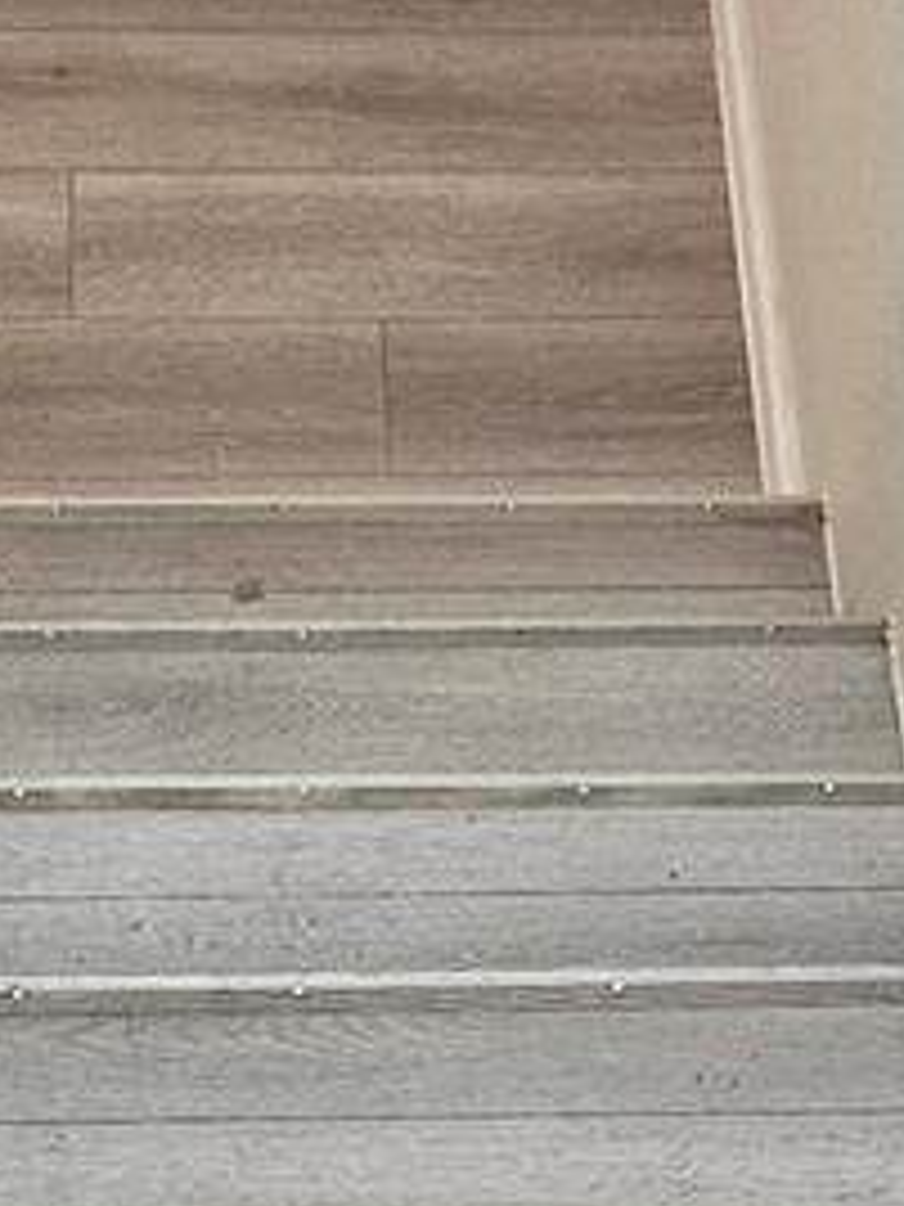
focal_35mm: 103
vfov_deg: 18.8
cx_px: 346
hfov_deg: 14.4
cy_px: 1022
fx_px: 3586
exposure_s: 1/120
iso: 640
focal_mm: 5.4
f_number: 1.8
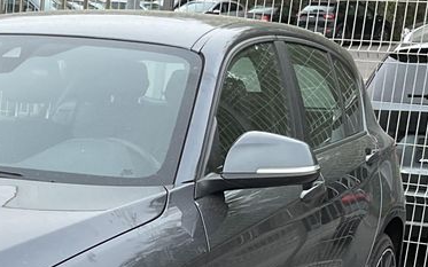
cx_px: -53
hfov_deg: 20.0
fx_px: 1155
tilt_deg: -18.9
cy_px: 421
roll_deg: -4.9
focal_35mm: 99
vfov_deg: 12.5
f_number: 1.8
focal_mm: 3
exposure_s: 1/482
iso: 16
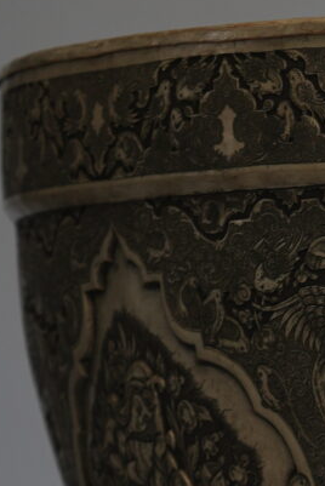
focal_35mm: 542
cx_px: 804
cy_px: 748
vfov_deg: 3.8
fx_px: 7326
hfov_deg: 2.5
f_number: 2.5
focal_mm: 85
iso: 200
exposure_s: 1/100
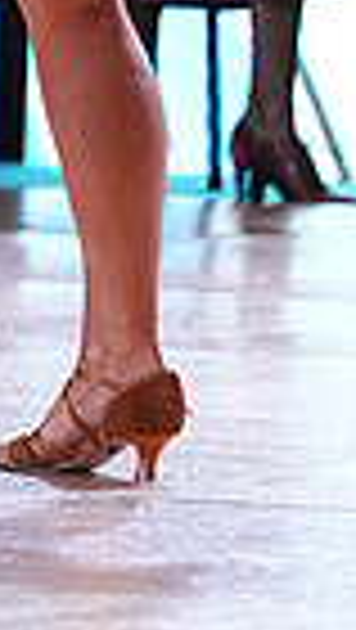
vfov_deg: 2.6
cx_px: -264
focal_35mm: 821
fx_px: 13745
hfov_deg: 1.5
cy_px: -472
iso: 2000
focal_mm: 189
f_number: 4
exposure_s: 1/400
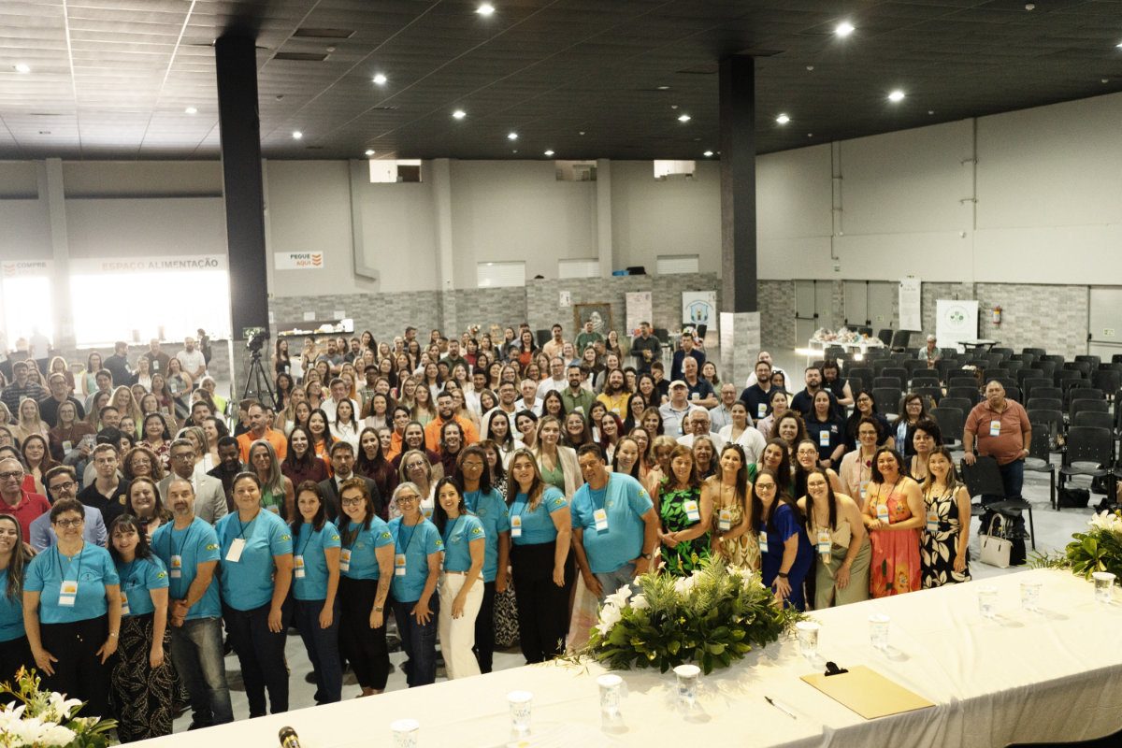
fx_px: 1091
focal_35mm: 35
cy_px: 374
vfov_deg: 37.9
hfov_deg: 54.4
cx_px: 561
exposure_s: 1/100
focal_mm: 35
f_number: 4
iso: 3200
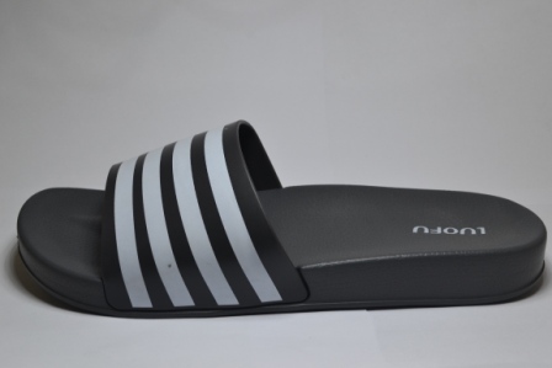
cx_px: 276
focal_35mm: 48
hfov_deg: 41.1
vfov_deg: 28.1
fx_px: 736
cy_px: 184
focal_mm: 32
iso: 400
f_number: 8
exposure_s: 1/80
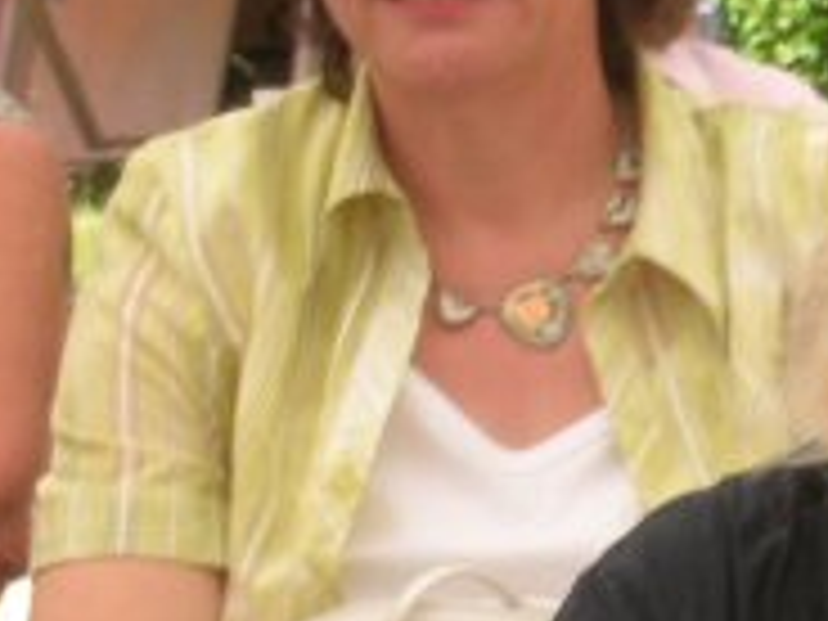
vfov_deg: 4.6
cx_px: 1094
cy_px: 454
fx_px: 7726
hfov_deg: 6.1
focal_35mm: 323
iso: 50
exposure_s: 1/49.5
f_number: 8.1
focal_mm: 16.4
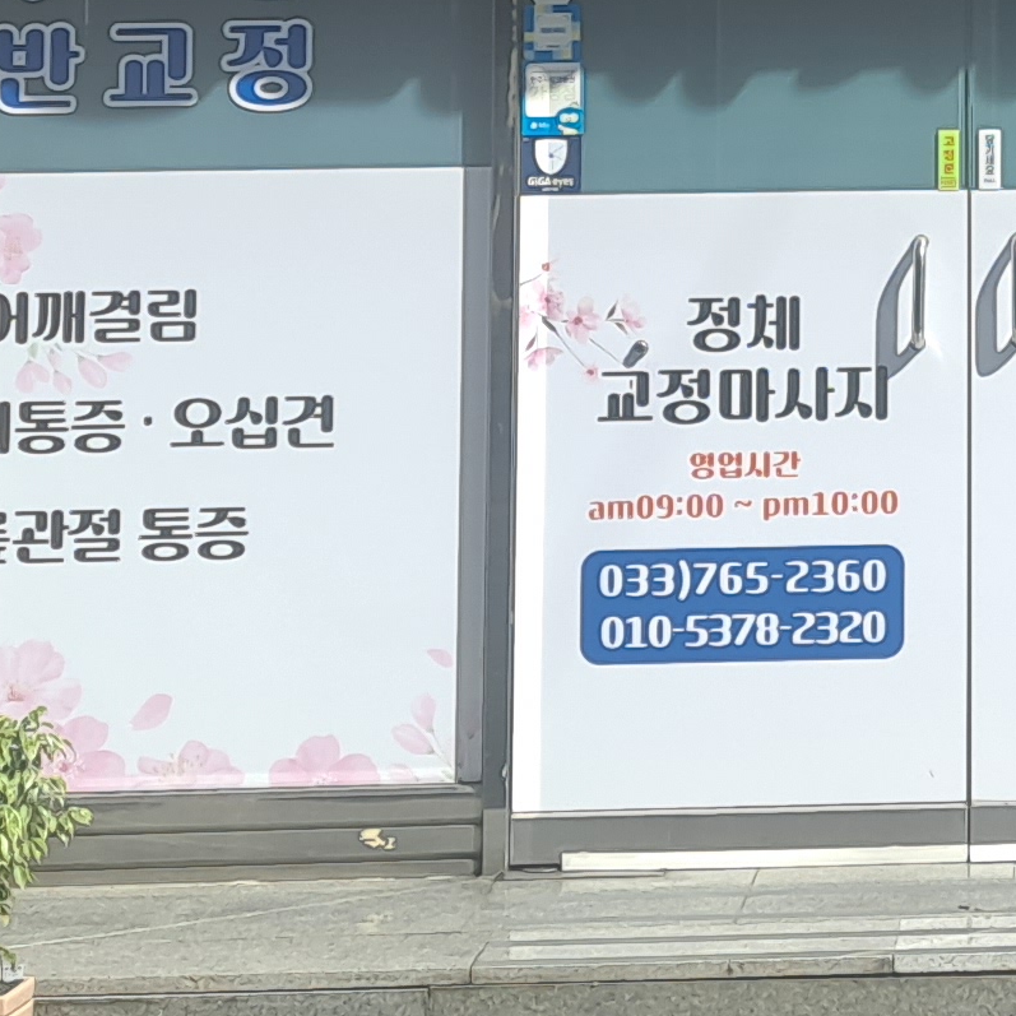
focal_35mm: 123
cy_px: -293
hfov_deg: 13.7
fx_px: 4084
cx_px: 1257
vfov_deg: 13.7
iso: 25
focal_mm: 5.23
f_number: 1.8
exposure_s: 1/884
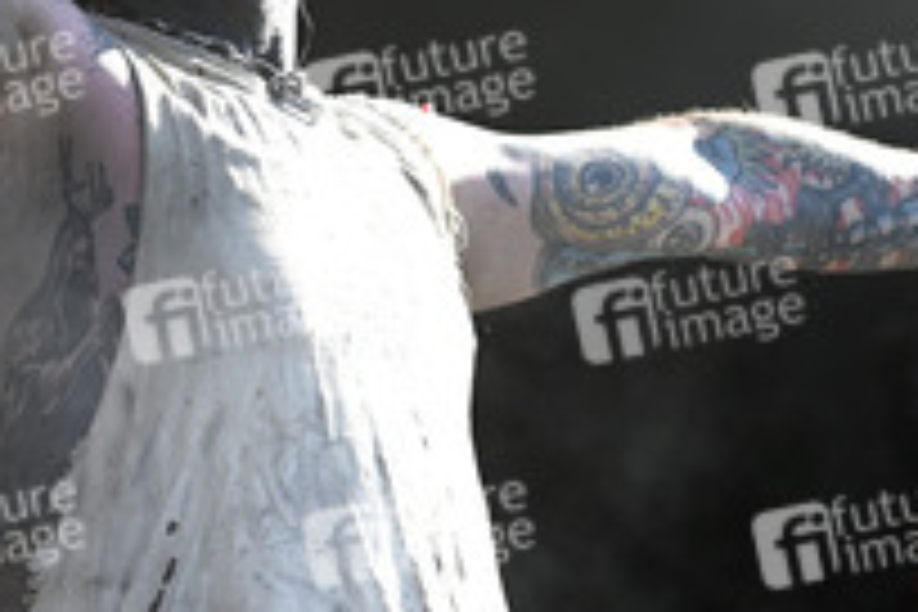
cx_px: 299
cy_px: -27
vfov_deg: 4.1
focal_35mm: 332
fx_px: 8465
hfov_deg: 6.2
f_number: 4.5
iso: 200
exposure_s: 1/640
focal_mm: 150
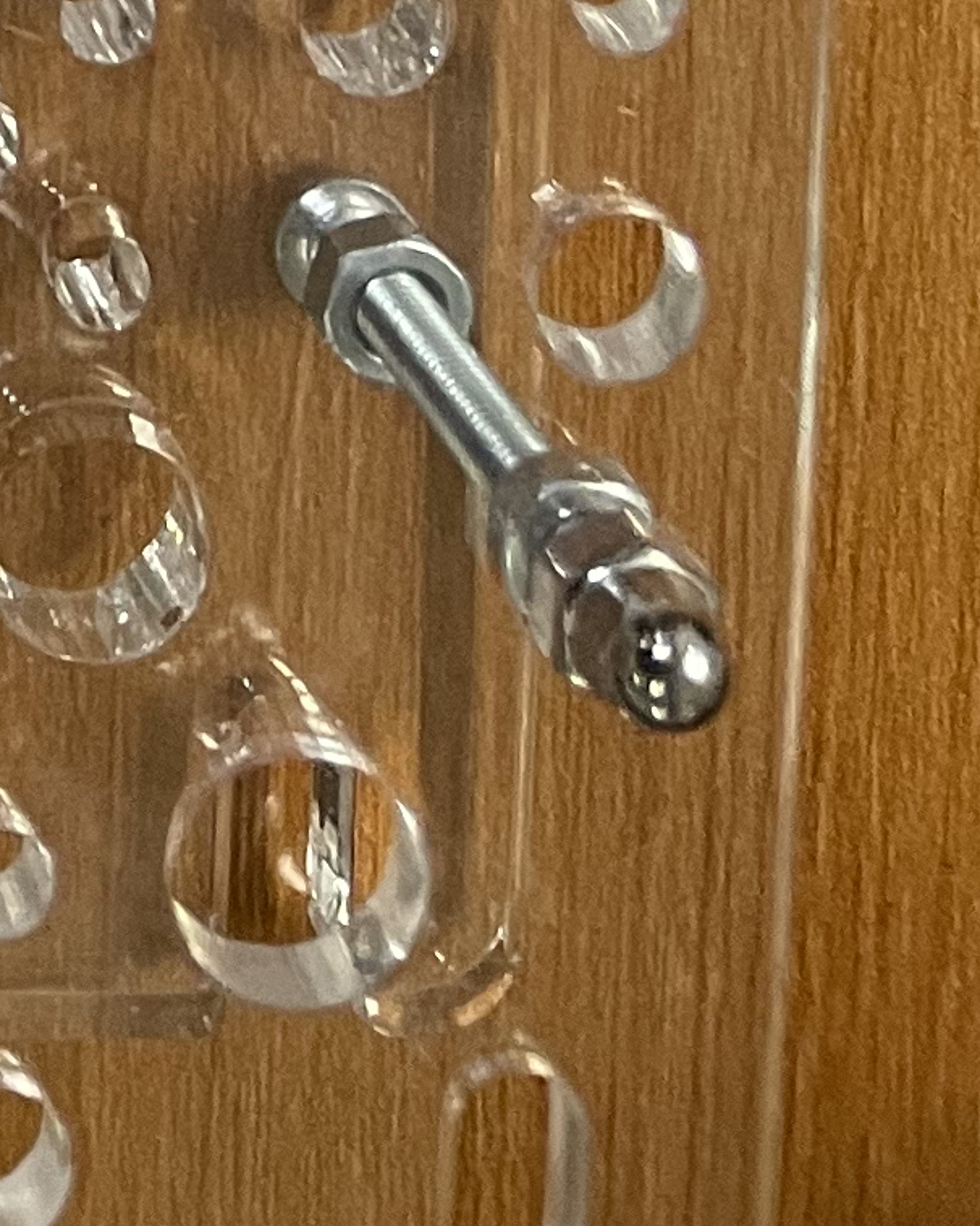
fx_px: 4896
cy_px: -1998
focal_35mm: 135
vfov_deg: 11.2
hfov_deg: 9.9
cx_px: -1457
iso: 160
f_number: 1.6
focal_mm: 4.2
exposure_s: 1/60
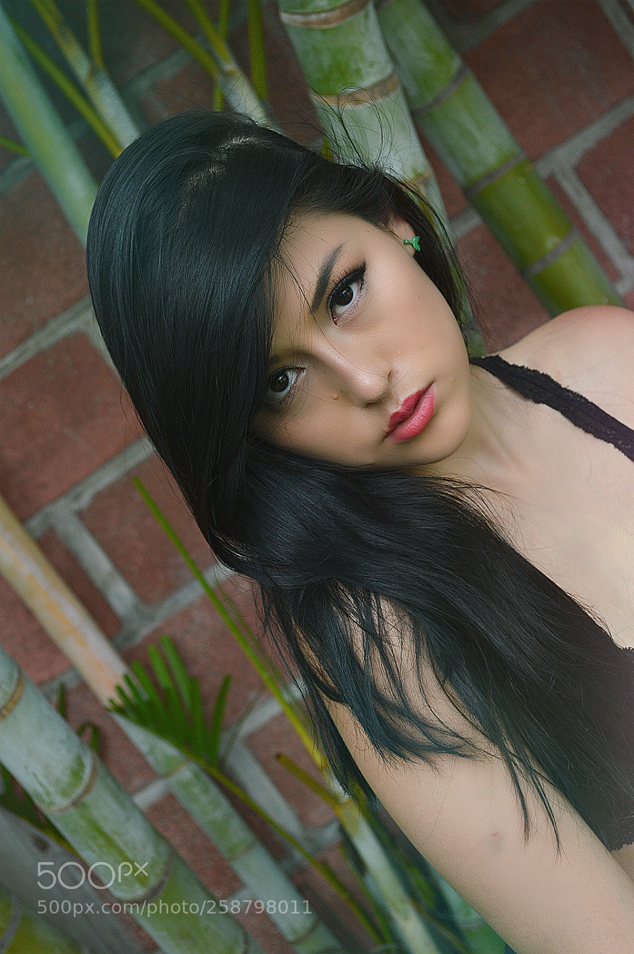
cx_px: 317
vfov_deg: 29.9
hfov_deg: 20.1
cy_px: 477
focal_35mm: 68
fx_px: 1787
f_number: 5.3
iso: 200
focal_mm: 45
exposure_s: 1/250
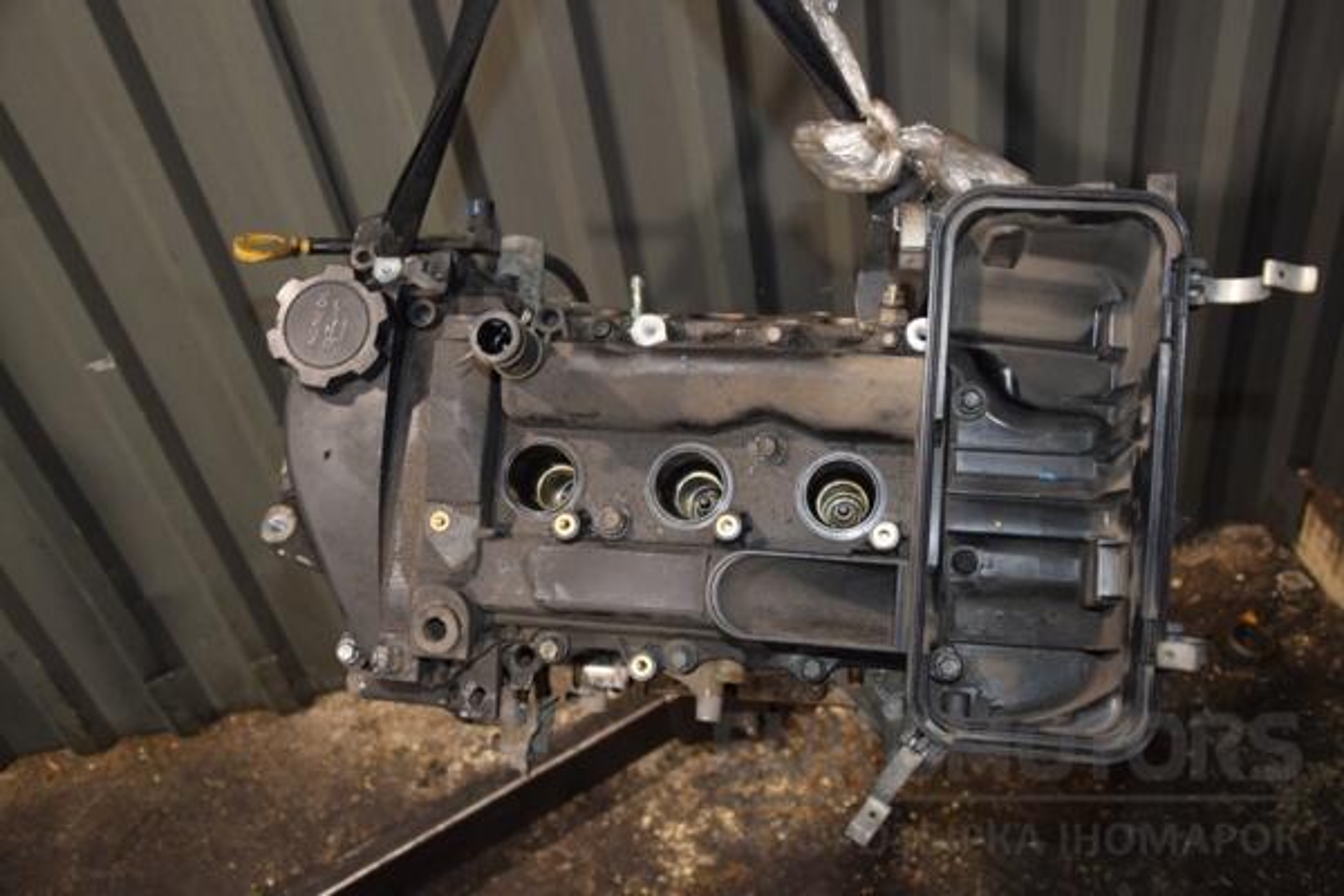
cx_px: 672
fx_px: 1400
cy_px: 448
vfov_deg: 35.5
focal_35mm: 38
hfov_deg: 51.3
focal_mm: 25
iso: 800
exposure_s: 1/60
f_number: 5
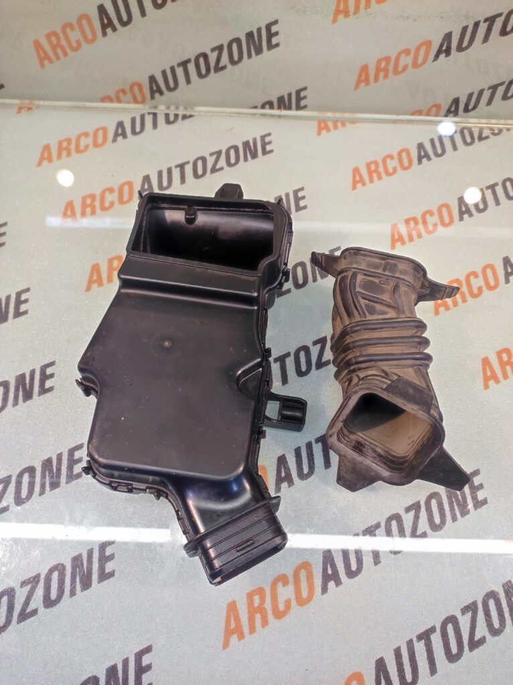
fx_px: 336
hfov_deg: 74.6
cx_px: 256
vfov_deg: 91.1
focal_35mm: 17
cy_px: 342
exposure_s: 1/33
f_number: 1.79
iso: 1055
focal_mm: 4.74
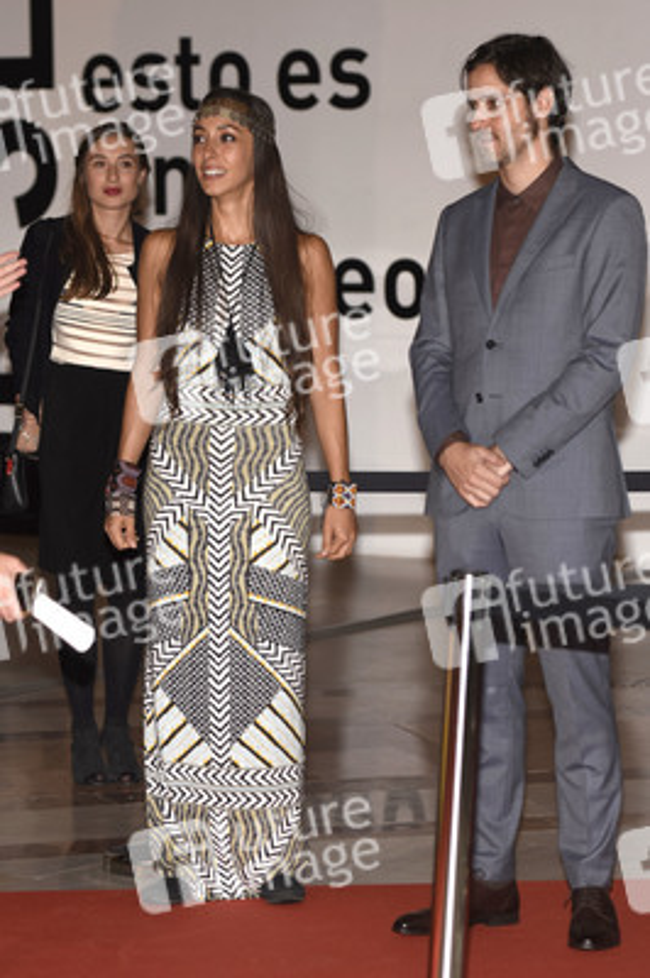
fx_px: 3866
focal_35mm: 142
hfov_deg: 9.6
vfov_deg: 14.4
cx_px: 325
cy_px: 489
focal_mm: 95
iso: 400
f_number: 3.5
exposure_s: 1/640
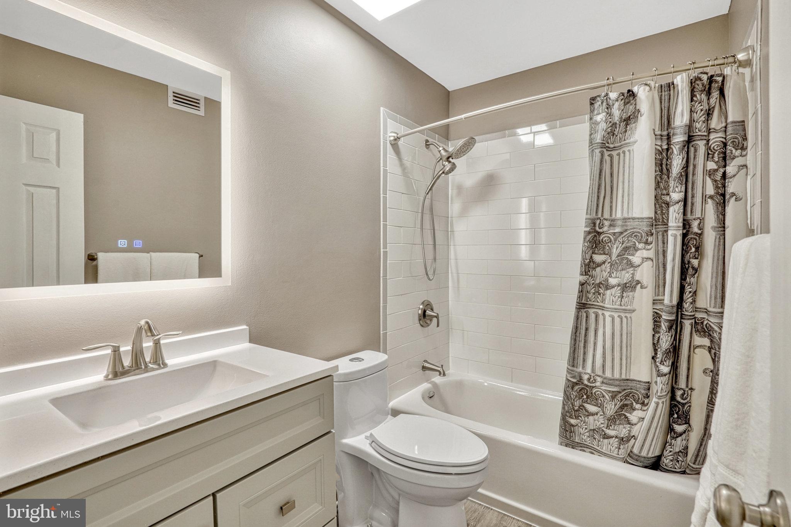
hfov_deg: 96.7
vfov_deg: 73.7
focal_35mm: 16
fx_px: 352
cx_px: 396
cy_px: 264
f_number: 8
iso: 1250
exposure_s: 1/40
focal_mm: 16
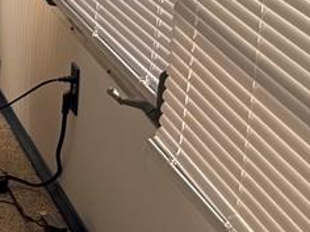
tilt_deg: -9.0
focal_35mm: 163
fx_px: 1460
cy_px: -90
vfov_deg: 8.9
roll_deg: +2.3
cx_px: -658
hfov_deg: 9.3
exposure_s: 1/567
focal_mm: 6.76
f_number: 1.78
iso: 80
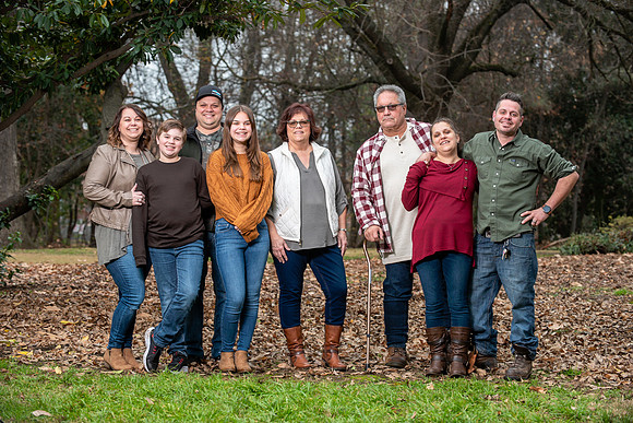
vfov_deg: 10.2
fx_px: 2374
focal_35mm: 135
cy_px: 212
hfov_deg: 15.2
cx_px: 316
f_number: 4
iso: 200
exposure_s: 1/125
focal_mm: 135
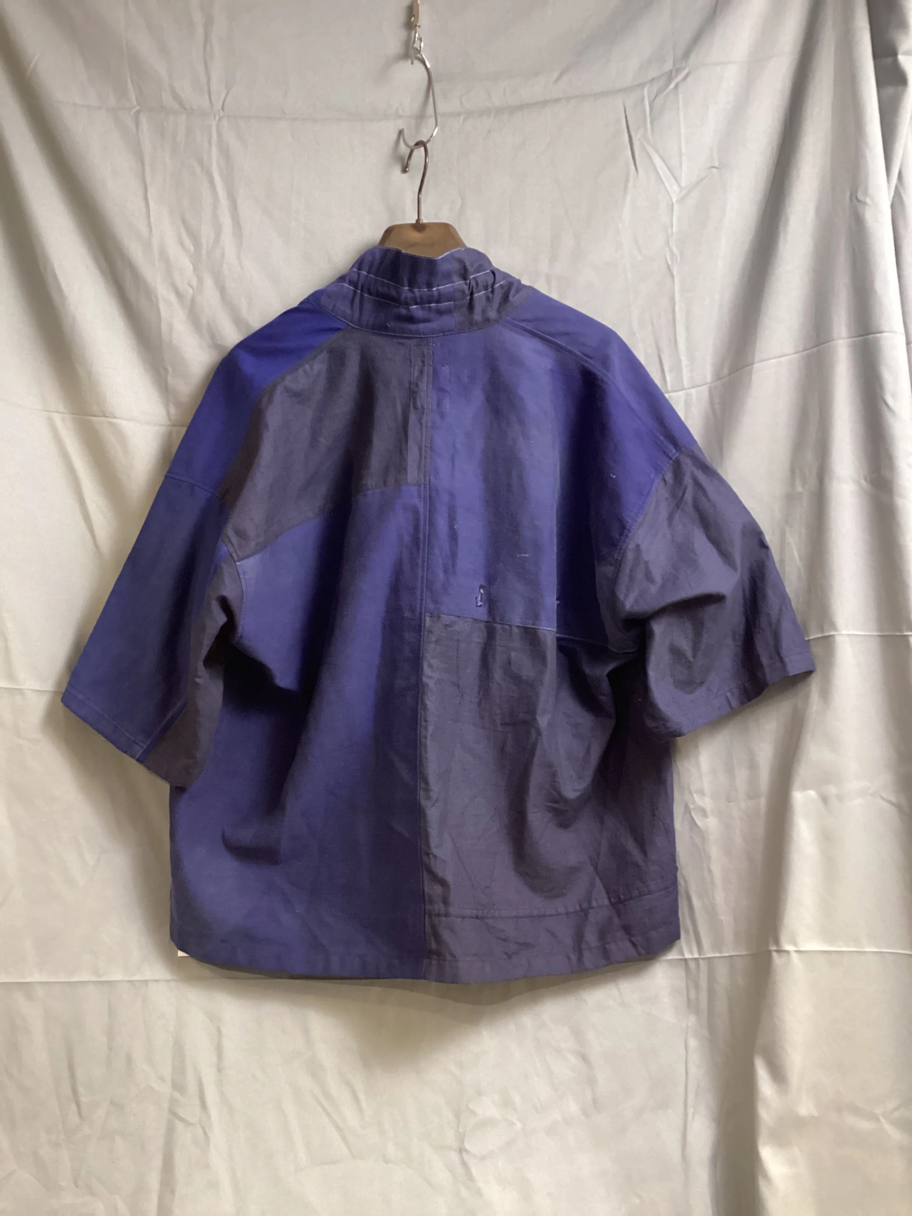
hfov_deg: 45.4
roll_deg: -0.5
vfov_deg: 58.4
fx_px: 1089
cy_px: 608
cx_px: 456
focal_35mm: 31
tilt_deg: -0.9
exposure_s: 1/30
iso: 400
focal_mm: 3.3
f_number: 2.4
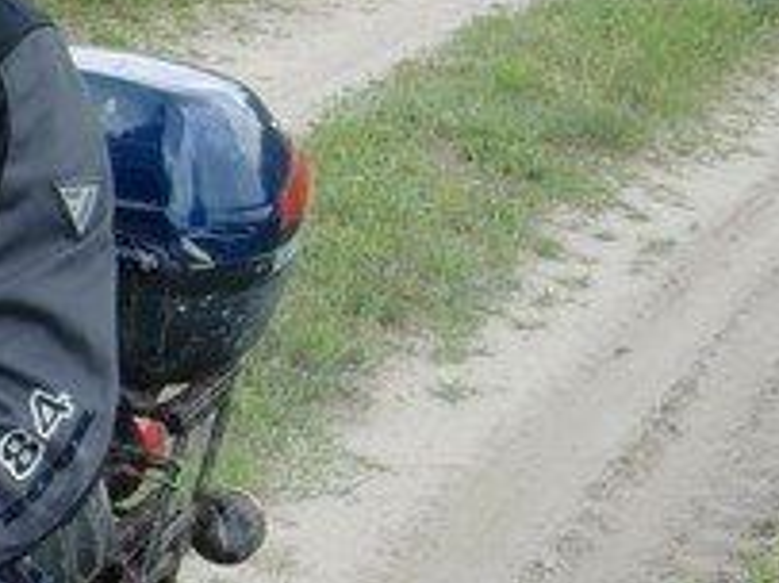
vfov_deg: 9.8
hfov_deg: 12.6
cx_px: -319
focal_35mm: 150
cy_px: 641
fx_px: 3374
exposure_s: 1/125
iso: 64
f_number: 3.9
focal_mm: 6.66
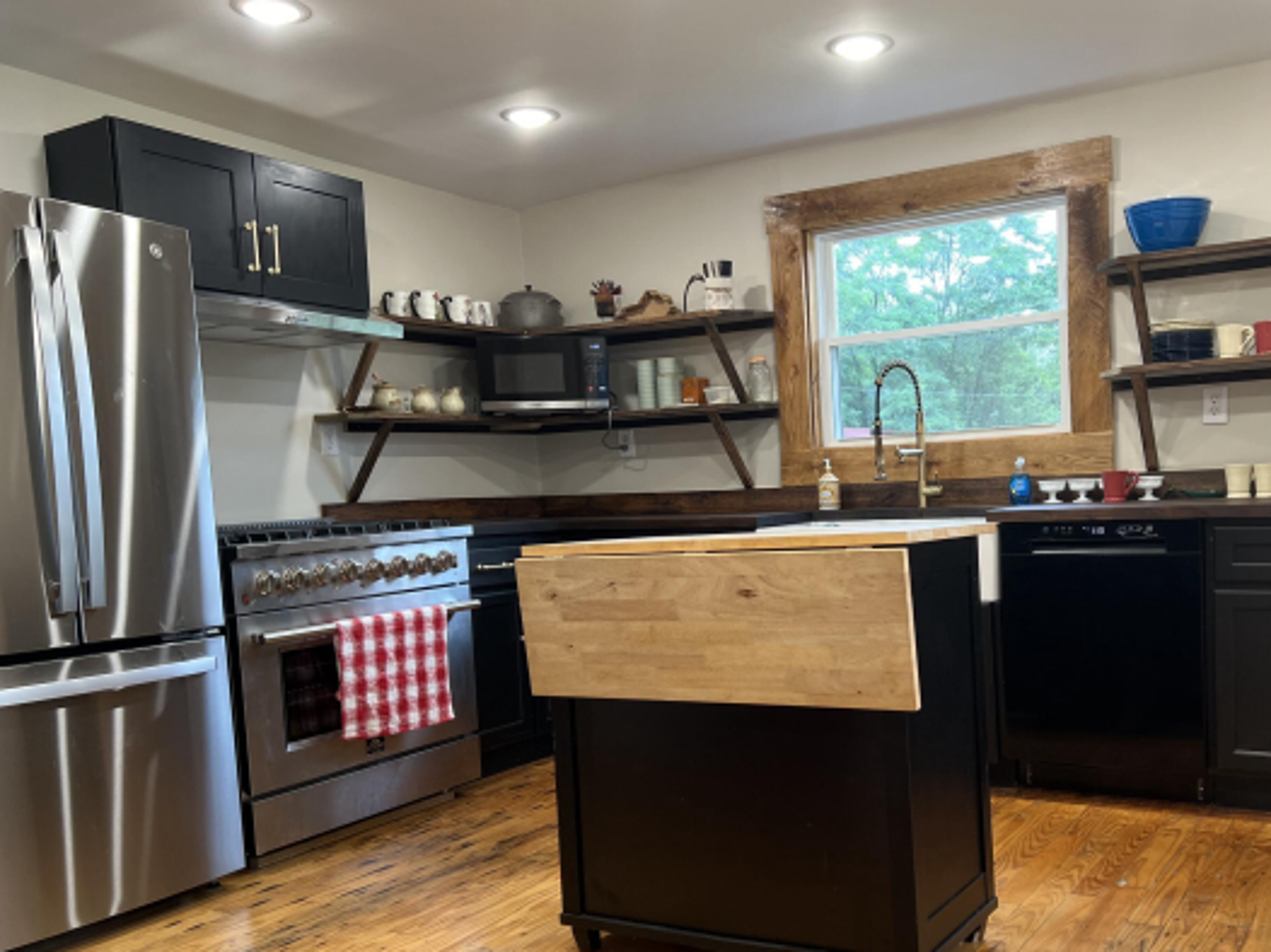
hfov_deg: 55.0
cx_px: 765
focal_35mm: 33
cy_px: 577
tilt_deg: -5.6
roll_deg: +2.7
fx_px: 1211
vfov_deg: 42.7
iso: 80
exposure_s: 1/60
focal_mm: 5.7
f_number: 1.5
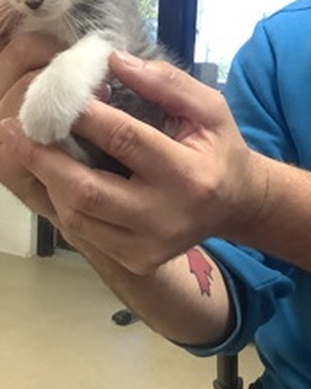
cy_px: 183
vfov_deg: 32.5
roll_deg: -2.2
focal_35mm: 58
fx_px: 668
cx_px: 127
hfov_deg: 26.2
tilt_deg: -5.2
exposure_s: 1/60
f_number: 2.4
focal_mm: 3.3
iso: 160
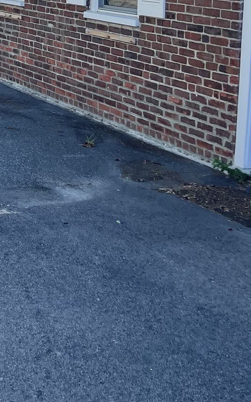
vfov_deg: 26.2
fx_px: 821
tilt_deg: -5.8
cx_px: -131
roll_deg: -1.0
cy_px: 10
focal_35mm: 75
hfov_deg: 15.9
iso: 32
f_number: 1.6
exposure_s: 1/1164
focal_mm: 5.1
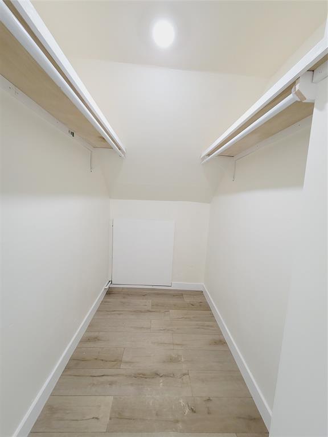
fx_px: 164
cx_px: 164
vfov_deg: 106.2
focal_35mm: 13
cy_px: 218
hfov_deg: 89.9
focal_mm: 2.2
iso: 200
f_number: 2.2
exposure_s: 1/60
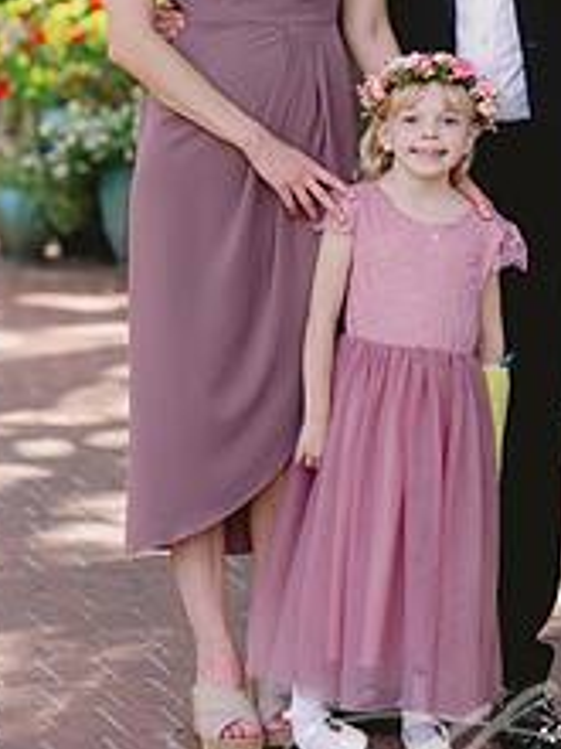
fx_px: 3609
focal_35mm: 167
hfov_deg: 8.9
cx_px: 457
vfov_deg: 11.8
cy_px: 157
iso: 80
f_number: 2.5
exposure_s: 1/320
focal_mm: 85
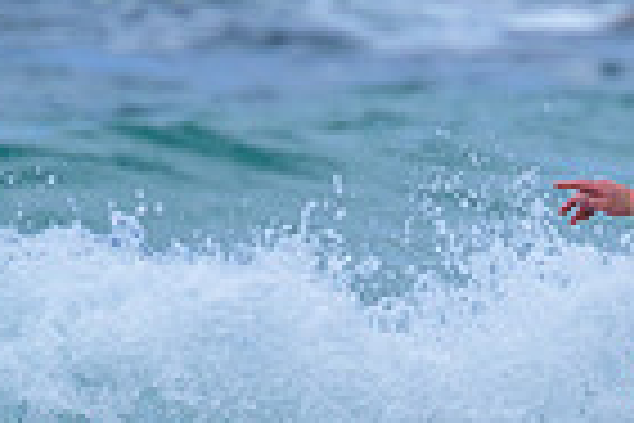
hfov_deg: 0.8
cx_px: 778
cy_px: 716
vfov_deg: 0.5
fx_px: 46384
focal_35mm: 2634
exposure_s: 1/2000
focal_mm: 560
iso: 450
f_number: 8
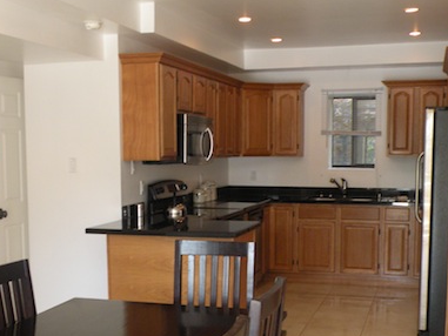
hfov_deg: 36.8
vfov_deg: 27.9
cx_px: 226
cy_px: 219
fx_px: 673
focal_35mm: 52
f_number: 3.2
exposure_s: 1/60
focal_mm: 5.8
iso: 160
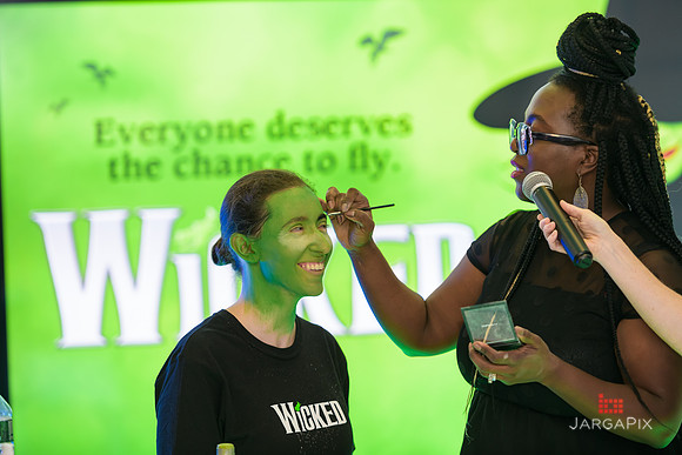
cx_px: 341
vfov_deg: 8.9
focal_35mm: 155
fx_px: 2937
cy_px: 228
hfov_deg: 13.2
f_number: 3.2
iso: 400
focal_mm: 155
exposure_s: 1/125
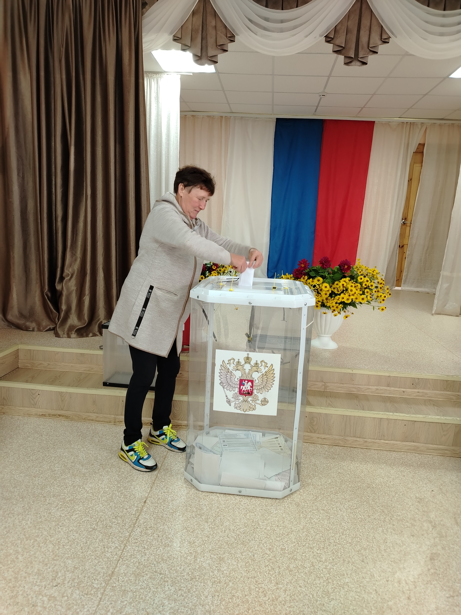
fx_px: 426
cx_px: 230
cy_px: 308
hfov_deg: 56.8
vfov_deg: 71.6
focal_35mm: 24
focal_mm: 5.25
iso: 575
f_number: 1.75
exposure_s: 1/50
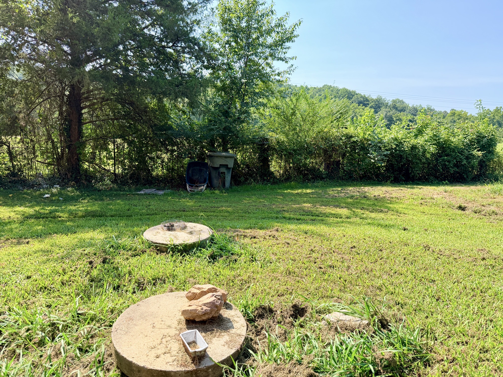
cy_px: 188
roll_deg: -1.6
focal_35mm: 24
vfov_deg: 56.8
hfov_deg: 71.6
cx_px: 252
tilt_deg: -12.2
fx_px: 349
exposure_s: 1/1770
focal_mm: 6.76
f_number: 1.78
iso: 100
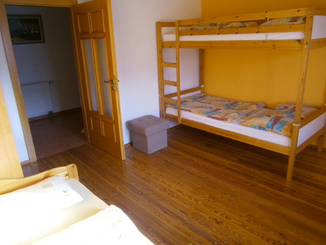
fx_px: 245
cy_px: 122
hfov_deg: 67.3
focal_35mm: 26
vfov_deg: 53.1
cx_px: 163
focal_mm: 4.7
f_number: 2.8
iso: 125
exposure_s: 1/30
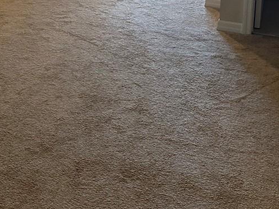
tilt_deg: -7.0
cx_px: 15
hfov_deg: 24.4
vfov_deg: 17.3
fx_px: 620
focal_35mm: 77
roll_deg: -0.9
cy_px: -103
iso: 250
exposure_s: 1/60
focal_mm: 6.86
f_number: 1.78
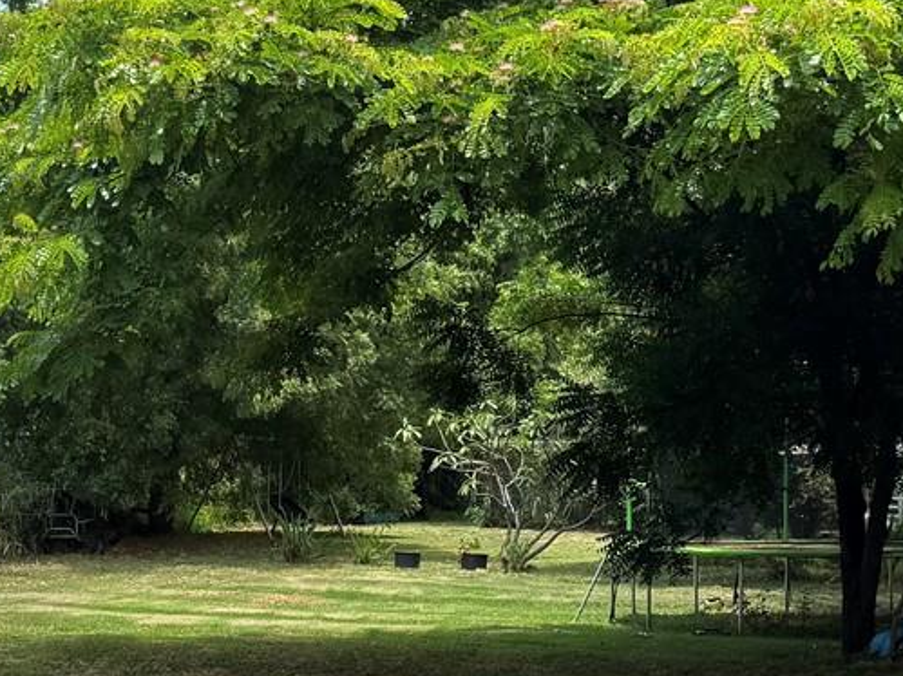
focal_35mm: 77
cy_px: 490
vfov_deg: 19.0
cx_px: 239
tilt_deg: -2.3
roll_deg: -1.6
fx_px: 2008
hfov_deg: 25.1
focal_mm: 6.76
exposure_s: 1/2174
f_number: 1.78
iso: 80
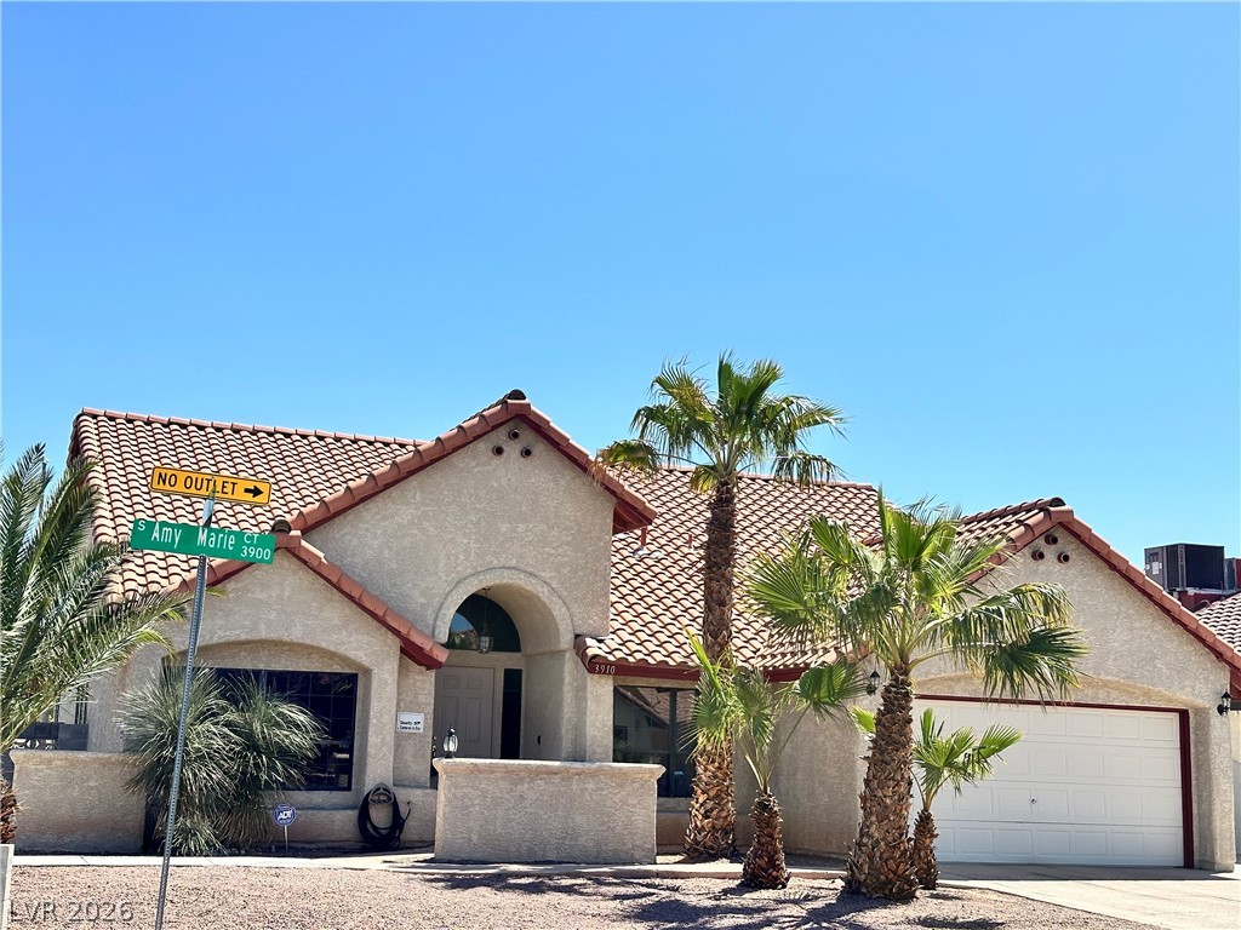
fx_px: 1721
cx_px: 620
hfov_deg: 39.7
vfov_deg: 30.3
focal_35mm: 48
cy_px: 465
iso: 64
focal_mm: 6.86
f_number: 1.78
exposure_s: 1/3367
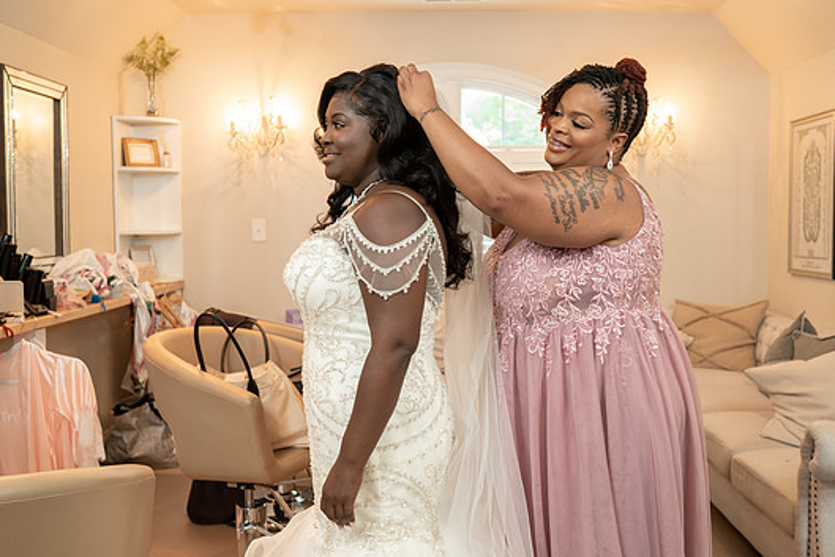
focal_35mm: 39
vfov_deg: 34.2
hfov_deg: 49.5
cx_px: 451
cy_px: 293
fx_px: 905
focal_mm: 35
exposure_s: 1/100
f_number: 4
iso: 1600
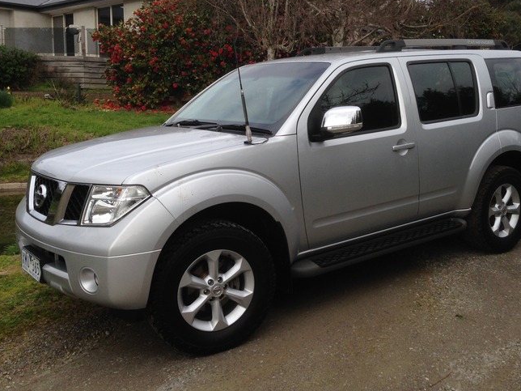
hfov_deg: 45.7
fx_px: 617
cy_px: 155
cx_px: 287
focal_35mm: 41
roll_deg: +0.1
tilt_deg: -4.5
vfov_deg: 35.0
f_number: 2.4
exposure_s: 1/874
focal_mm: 4.12
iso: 50
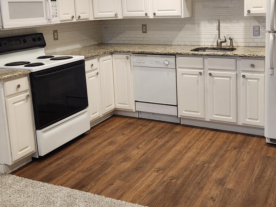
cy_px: 67
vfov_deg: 33.3
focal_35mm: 43
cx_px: 169
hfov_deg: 43.6
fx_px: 343
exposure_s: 1/120
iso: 400
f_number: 1.8
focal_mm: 5.4
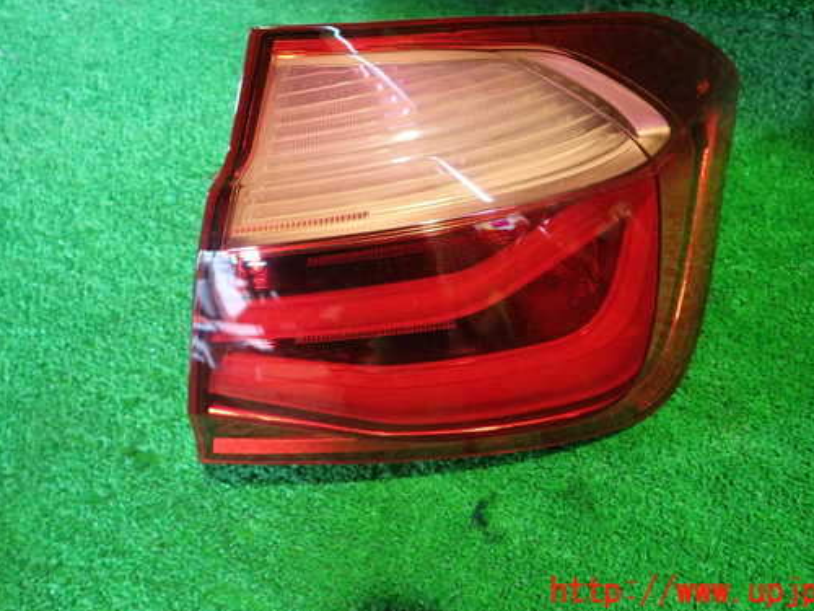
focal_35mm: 30
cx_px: 430
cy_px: 246
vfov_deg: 46.5
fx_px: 705
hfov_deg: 59.9
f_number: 2
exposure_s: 1/30
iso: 640
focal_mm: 4.5
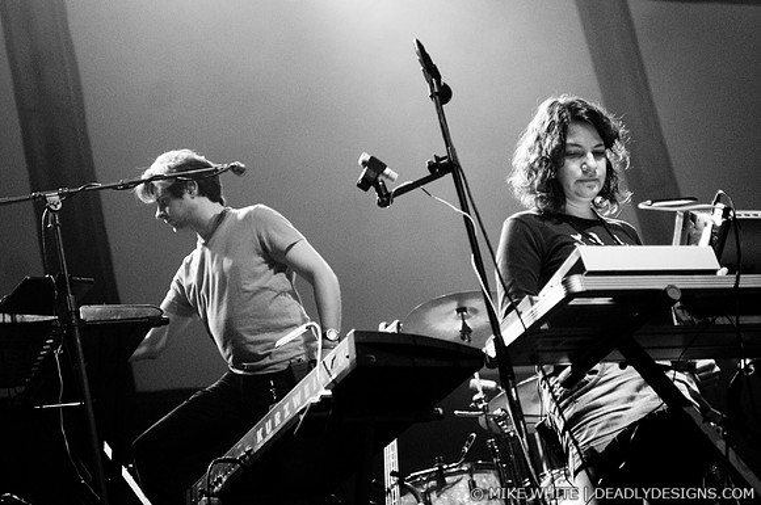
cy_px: 252
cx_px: 380
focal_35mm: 105
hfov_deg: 19.5
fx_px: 2216
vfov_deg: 13.0
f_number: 2.8
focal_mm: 70
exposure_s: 1/500
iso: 800
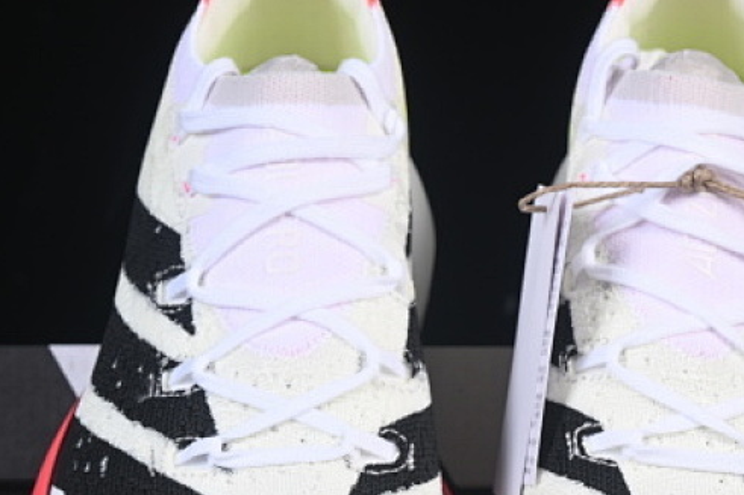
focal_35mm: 165
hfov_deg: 12.5
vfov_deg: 8.3
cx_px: 449
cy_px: 400
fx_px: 3409
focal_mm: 50
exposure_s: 1/80
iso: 160
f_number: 8
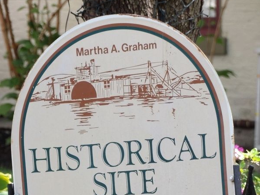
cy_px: 168
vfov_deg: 3.1
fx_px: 3649
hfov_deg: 4.1
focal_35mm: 486
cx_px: 130
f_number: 4.2
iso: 103
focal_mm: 65.2
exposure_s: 1/100
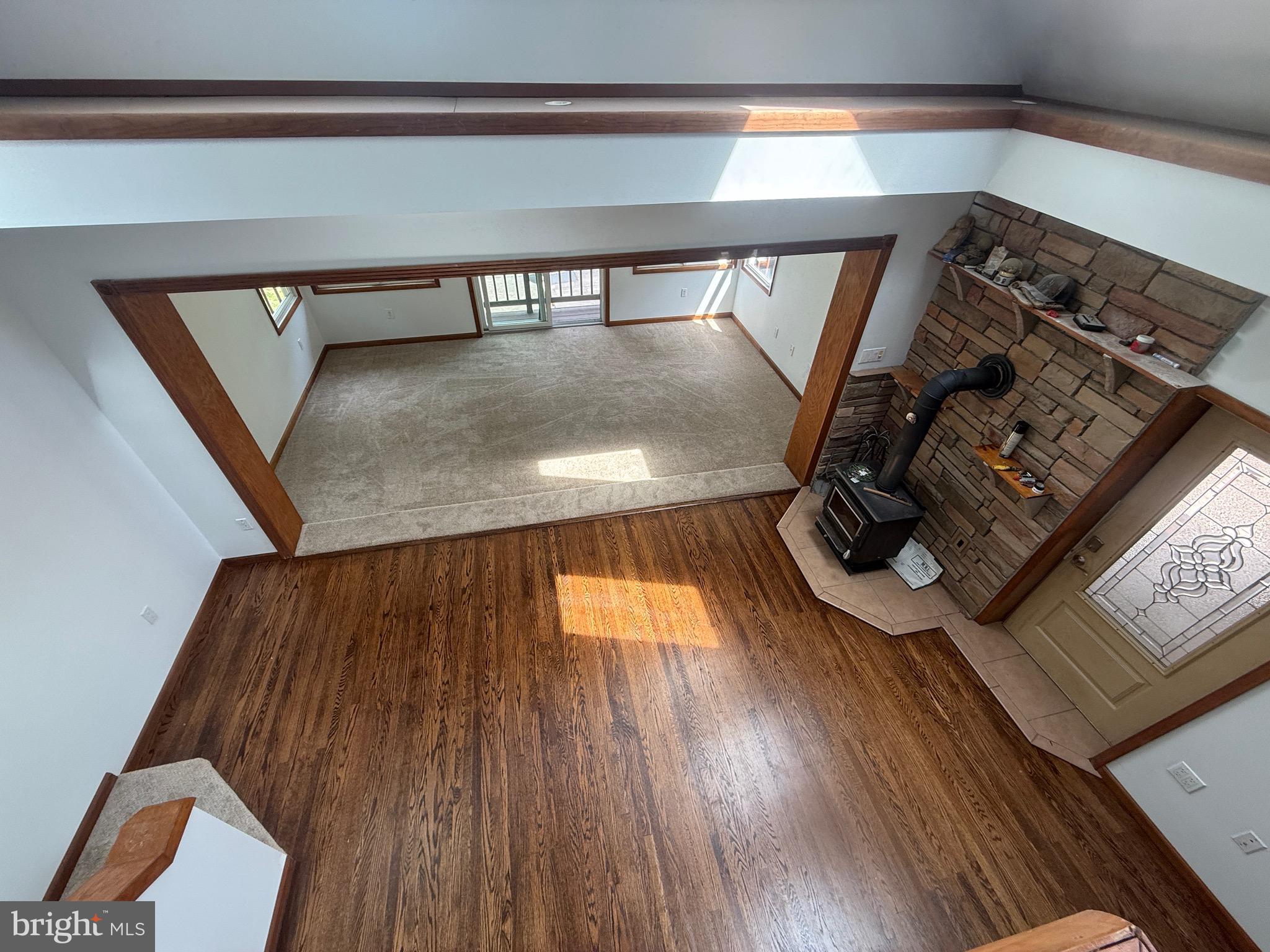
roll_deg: -2.1
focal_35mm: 14
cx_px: 635
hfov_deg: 102.1
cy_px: 476
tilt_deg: -41.9
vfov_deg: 85.7
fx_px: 514
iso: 100
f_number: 2.2
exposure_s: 1/99
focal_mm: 2.22
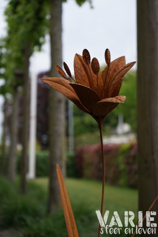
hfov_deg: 27.5
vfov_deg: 40.3
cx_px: 79
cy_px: 118
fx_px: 323
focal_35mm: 49
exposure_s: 1/160
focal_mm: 49
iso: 400
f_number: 4.5
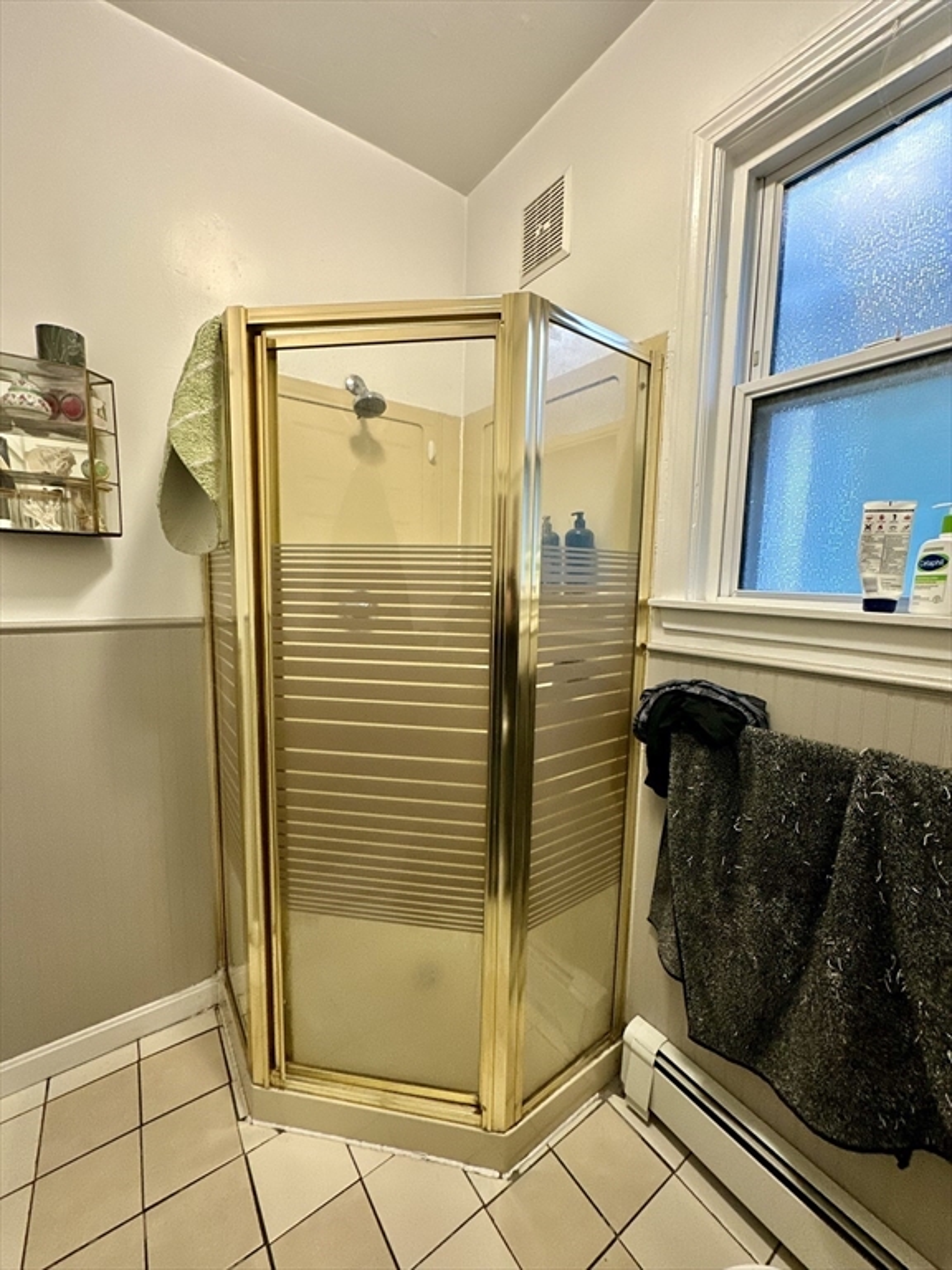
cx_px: 476
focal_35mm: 14
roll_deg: -1.2
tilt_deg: -6.1
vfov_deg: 102.1
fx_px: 513
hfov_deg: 85.7
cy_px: 635
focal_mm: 2.22
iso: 400
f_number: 2.2
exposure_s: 1/60
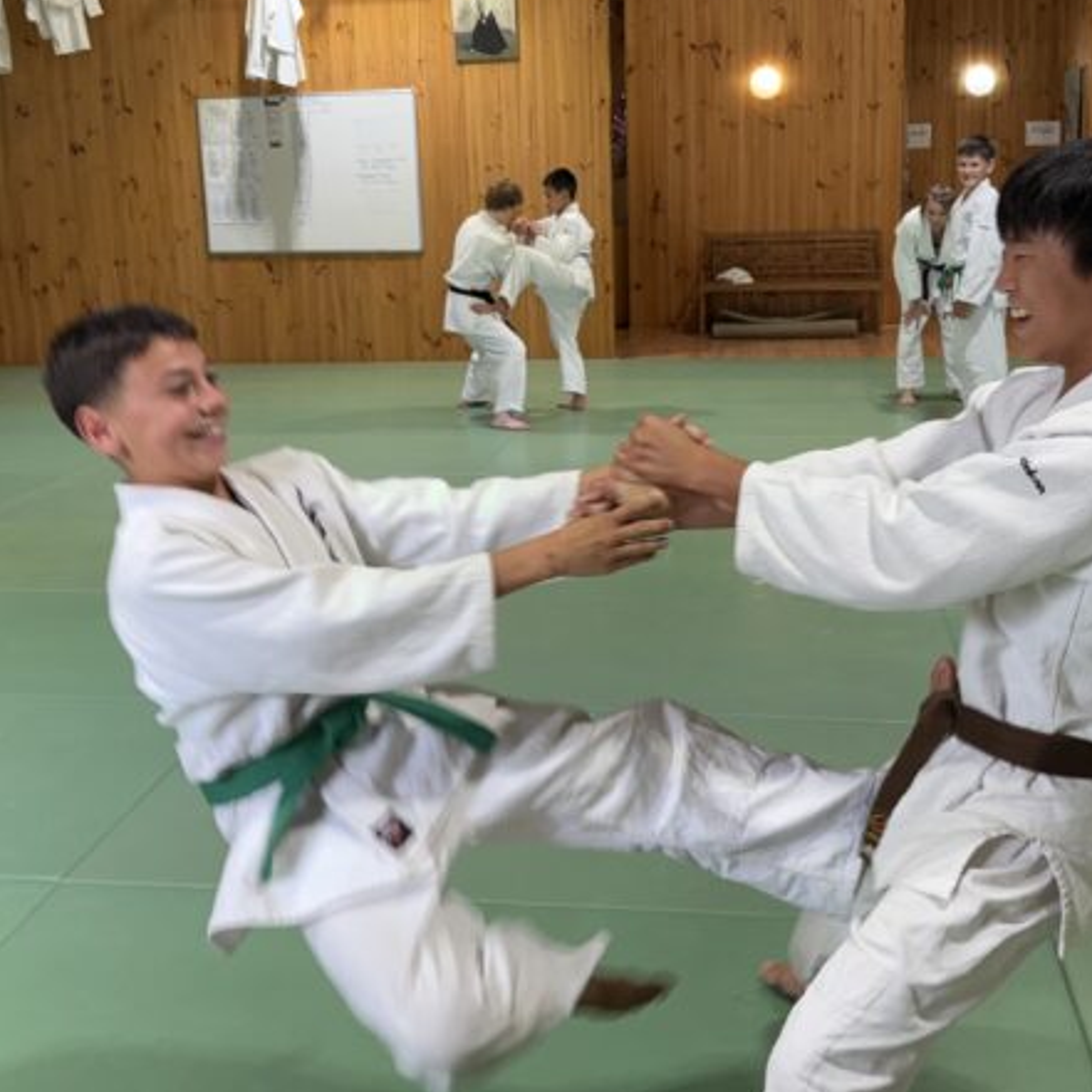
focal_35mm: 40
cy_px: 436
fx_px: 1428
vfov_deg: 41.7
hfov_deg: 41.8
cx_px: 589
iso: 80
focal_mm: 5.96
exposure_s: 1/100
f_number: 1.6
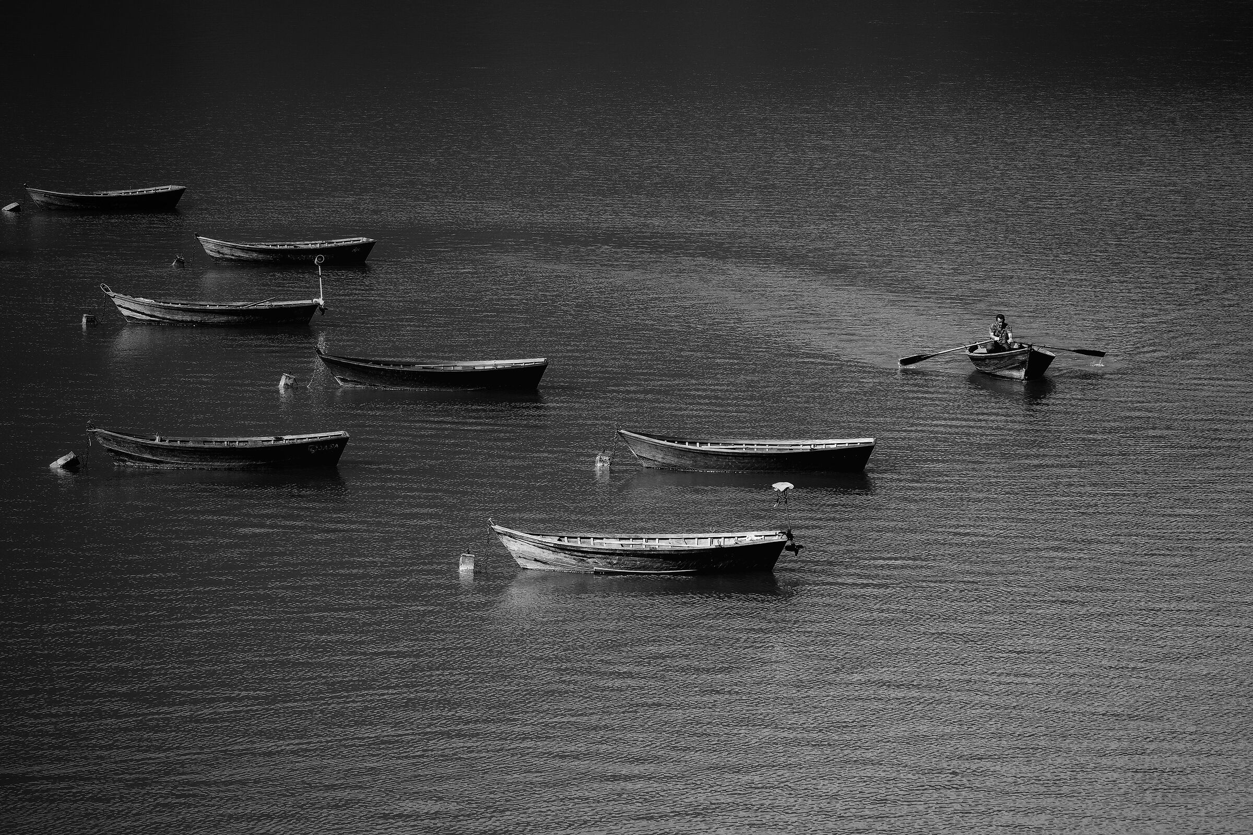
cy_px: 418
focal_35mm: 180
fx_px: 6265
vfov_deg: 7.6
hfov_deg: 11.4
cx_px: 626
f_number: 5.6
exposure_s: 1/640
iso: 125
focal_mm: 120
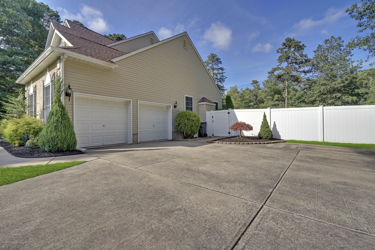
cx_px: 188
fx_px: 167
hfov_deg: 96.7
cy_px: 125
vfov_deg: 73.7
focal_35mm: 16
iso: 100
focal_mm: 16
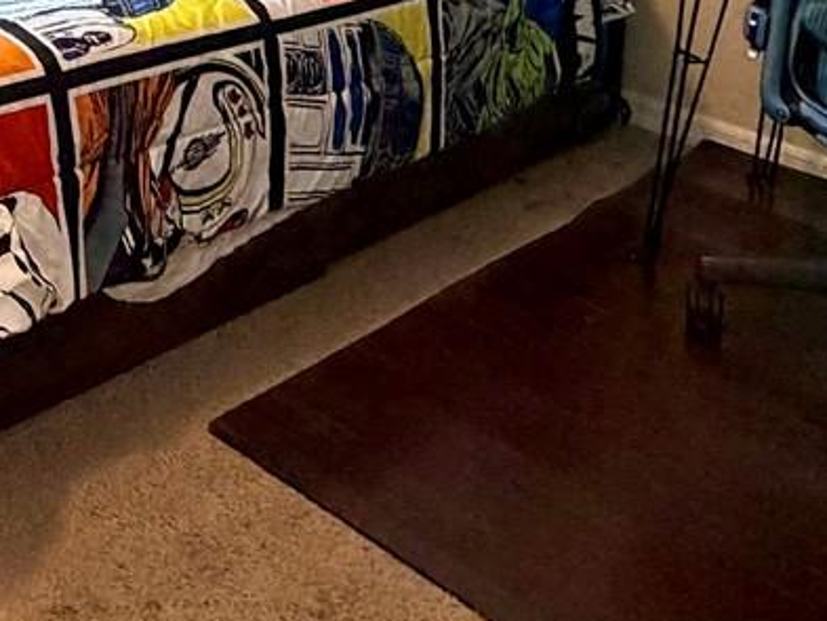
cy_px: -358
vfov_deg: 21.0
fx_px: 1362
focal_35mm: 57
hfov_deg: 31.6
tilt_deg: -2.4
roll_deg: -3.5
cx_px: 32
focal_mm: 2.22
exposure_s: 1/60
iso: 320
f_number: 2.2
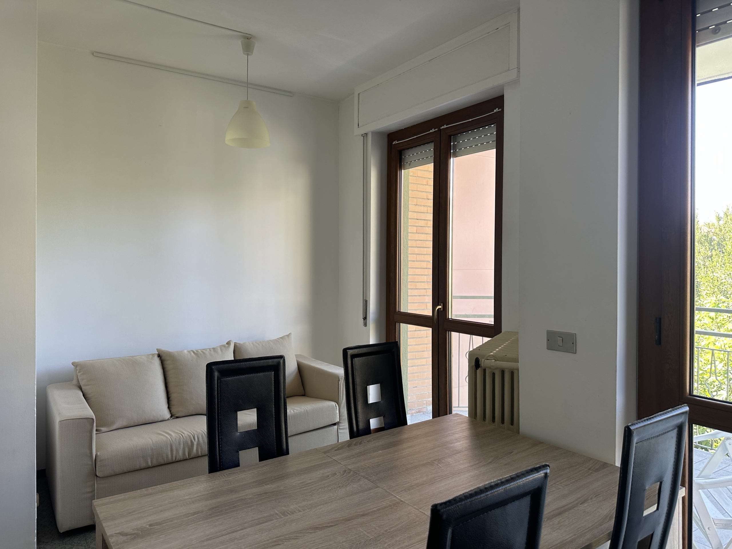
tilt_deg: -0.7
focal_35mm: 24
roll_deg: -0.5
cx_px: 366
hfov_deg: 71.6
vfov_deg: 56.8
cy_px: 274
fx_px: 508
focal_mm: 6.86
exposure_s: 1/121
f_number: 1.78
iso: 100
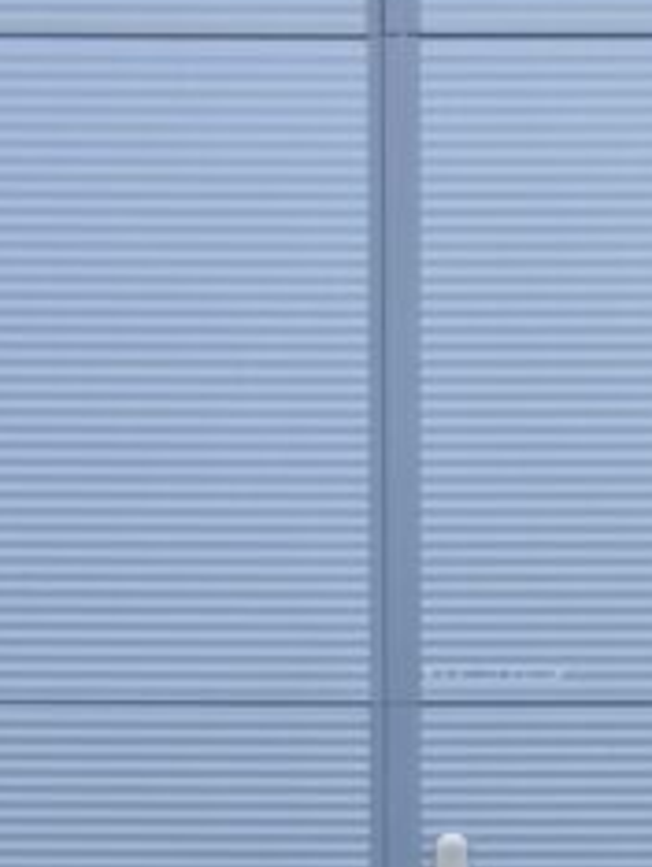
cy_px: 1426
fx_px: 5264
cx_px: 467
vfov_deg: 9.1
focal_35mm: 210
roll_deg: +0.4
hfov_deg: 7.1
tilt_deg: -9.5
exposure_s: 1/951
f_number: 1.78
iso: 64
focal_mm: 6.76
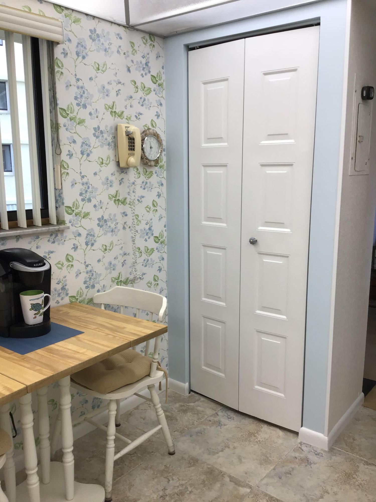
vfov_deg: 58.4
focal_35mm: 31
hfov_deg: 45.4
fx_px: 449
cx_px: 188
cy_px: 251
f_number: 2.4
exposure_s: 1/60
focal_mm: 3.3
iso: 32
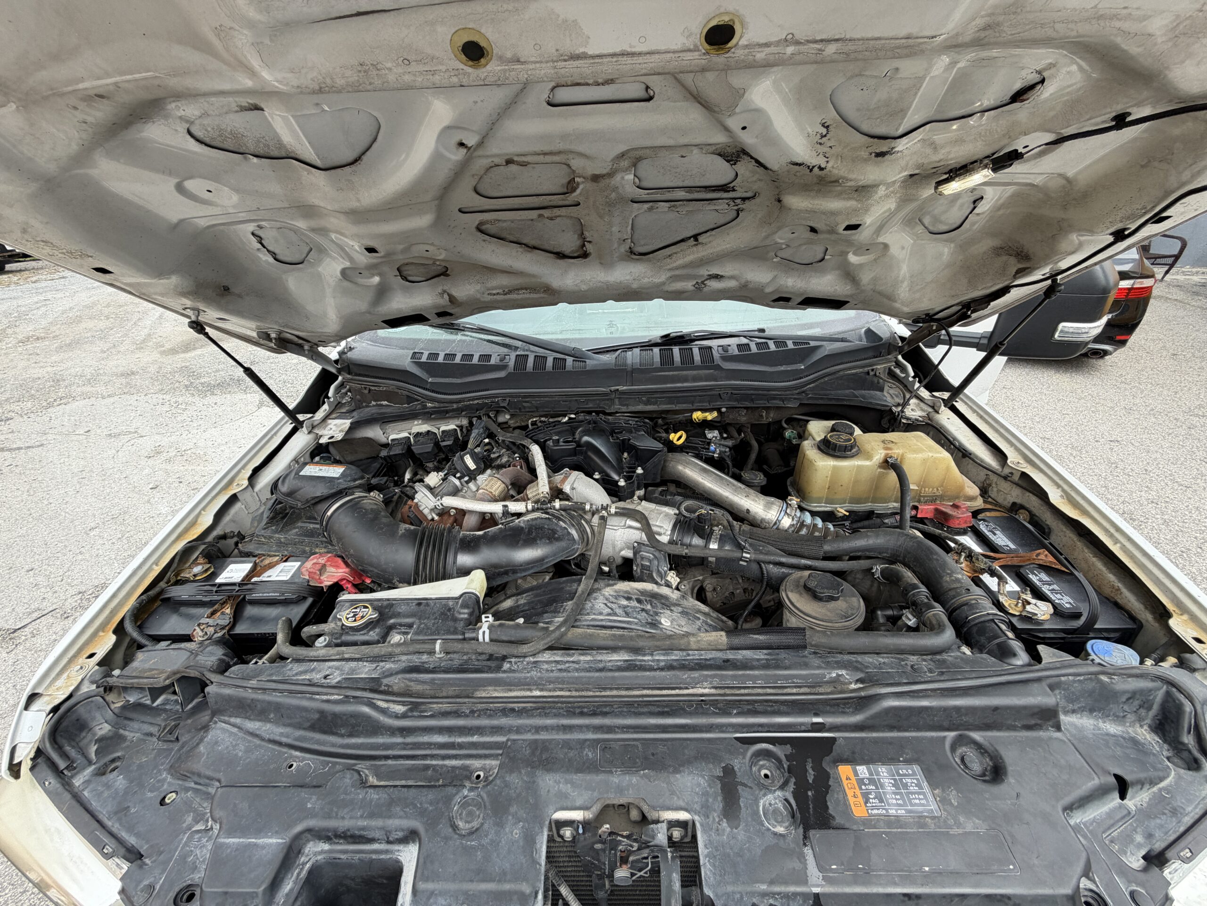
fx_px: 488
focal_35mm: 14
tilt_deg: -29.5
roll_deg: +2.3
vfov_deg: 85.7
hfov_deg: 102.1
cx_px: 604
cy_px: 453
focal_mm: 2.22
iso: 64
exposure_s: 1/403
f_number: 2.2
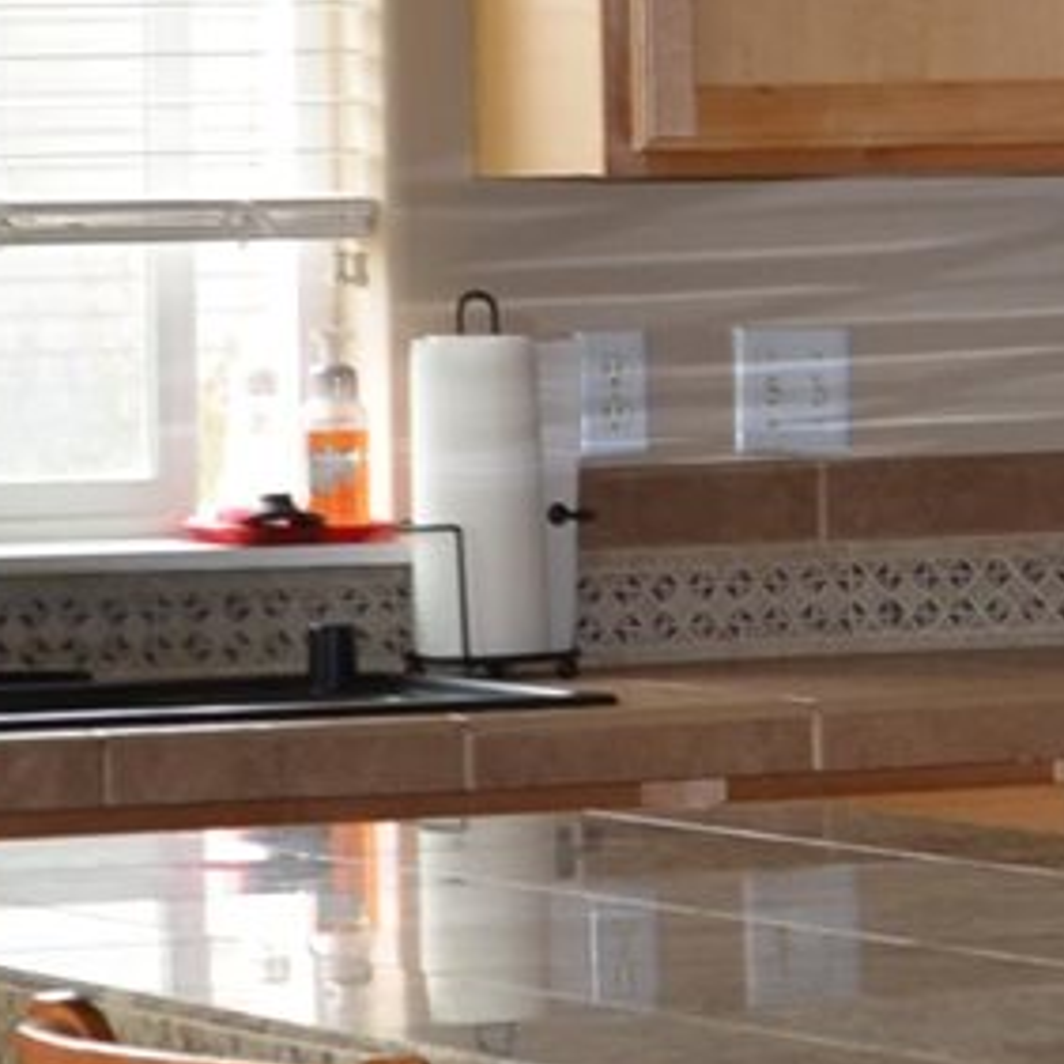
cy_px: 38
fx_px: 9007
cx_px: 1758
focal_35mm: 259
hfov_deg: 6.6
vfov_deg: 6.7
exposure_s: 1/80
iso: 200
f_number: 4.5
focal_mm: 28
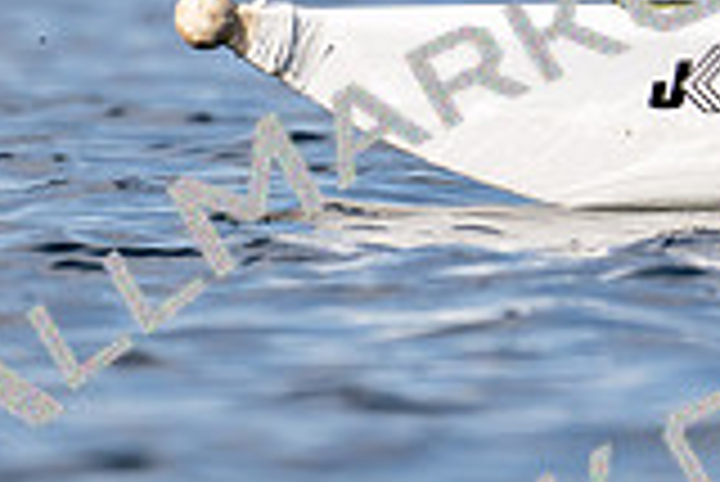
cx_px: 796
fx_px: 43498
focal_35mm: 2173
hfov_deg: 0.9
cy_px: -191
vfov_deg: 0.6
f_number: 4.5
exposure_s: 1/2500
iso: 250
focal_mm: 400
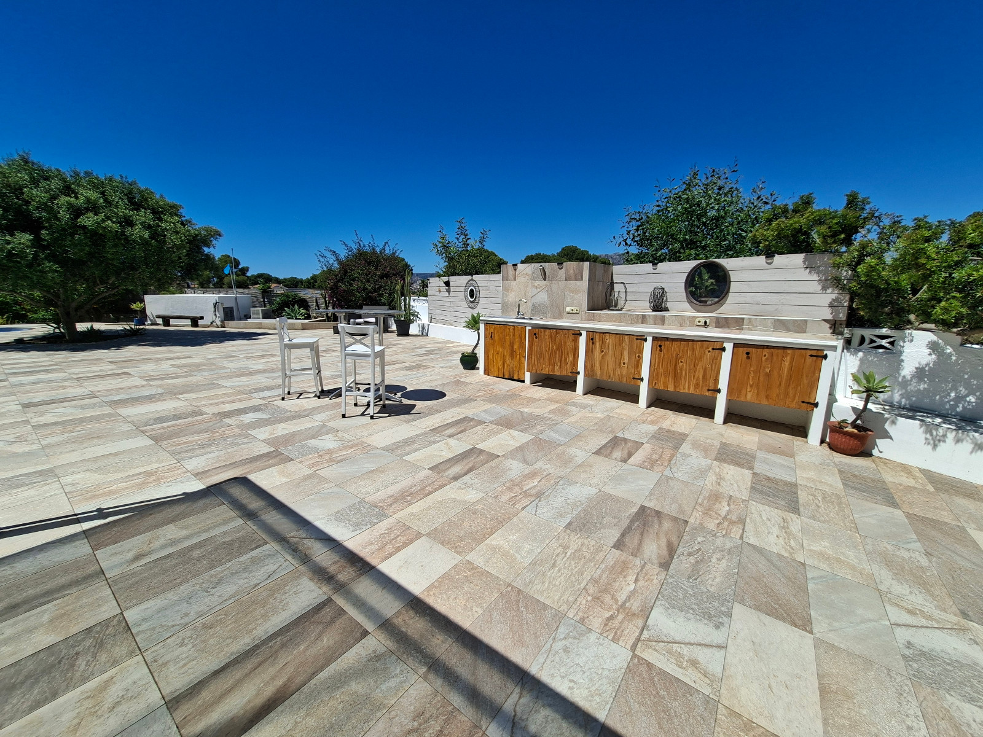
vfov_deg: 89.9
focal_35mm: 13
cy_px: 368
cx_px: 492
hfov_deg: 106.2
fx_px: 369
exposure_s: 1/1608
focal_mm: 1.74
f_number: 2.2
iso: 40
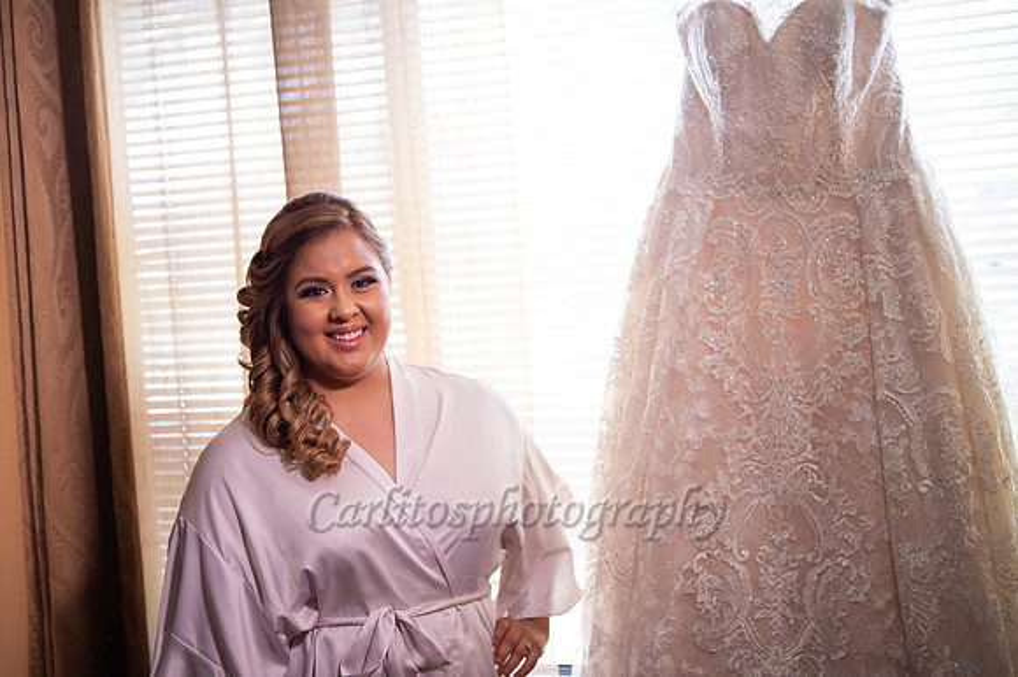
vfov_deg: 22.6
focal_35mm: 60
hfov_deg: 33.4
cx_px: 509
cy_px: 338
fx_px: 1696
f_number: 2.8
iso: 400
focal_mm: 60
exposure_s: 1/60
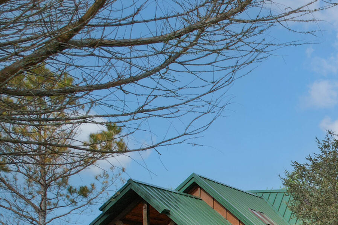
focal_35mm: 73
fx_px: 685
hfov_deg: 21.5
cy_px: 351
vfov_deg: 16.7
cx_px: 551
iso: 100
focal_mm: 8.38
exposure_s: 1/1500
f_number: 2.8
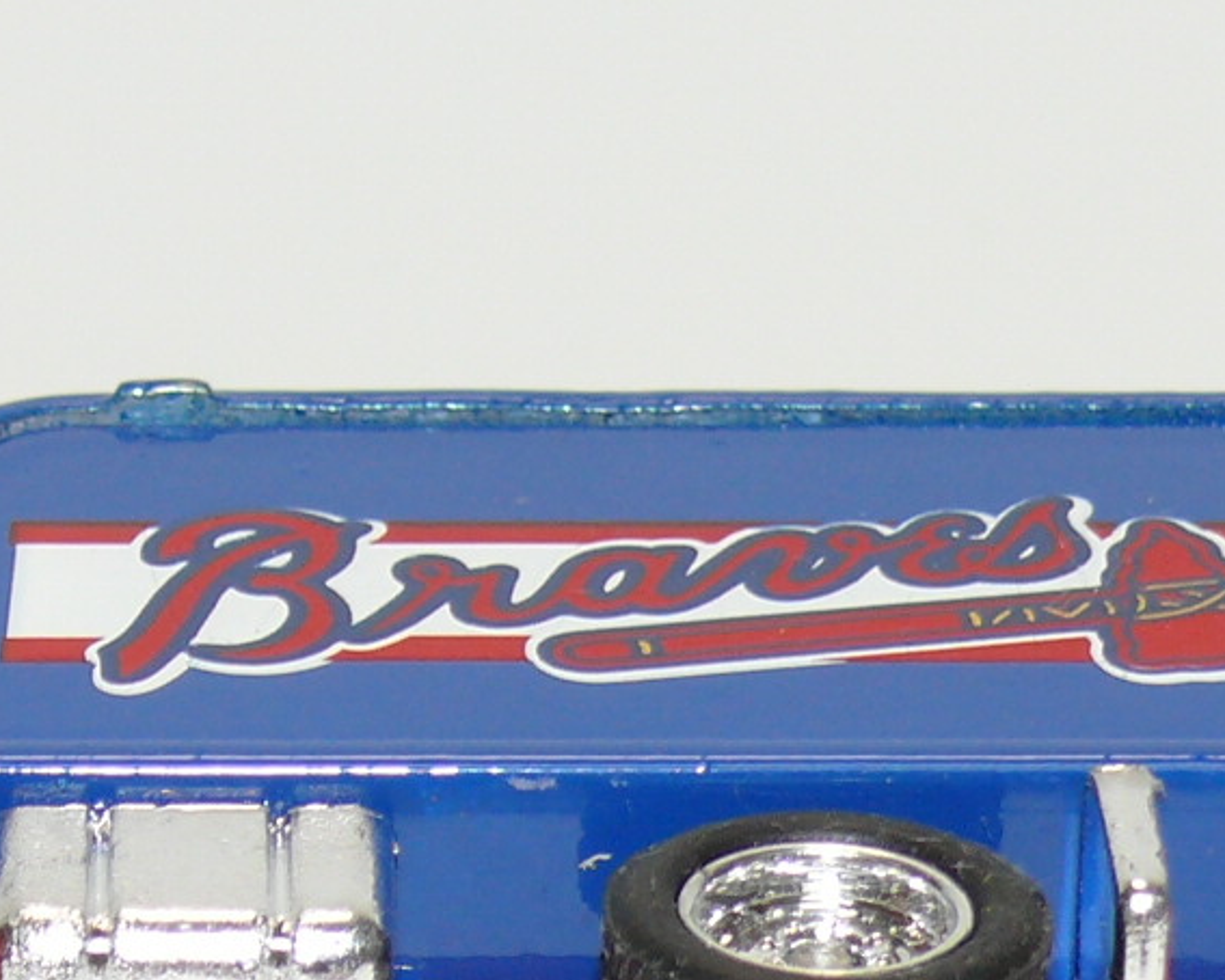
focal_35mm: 245
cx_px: 270
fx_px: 8886
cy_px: 945
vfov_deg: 6.3
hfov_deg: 7.9
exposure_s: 1/30
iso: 100
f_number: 4
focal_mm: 12.4
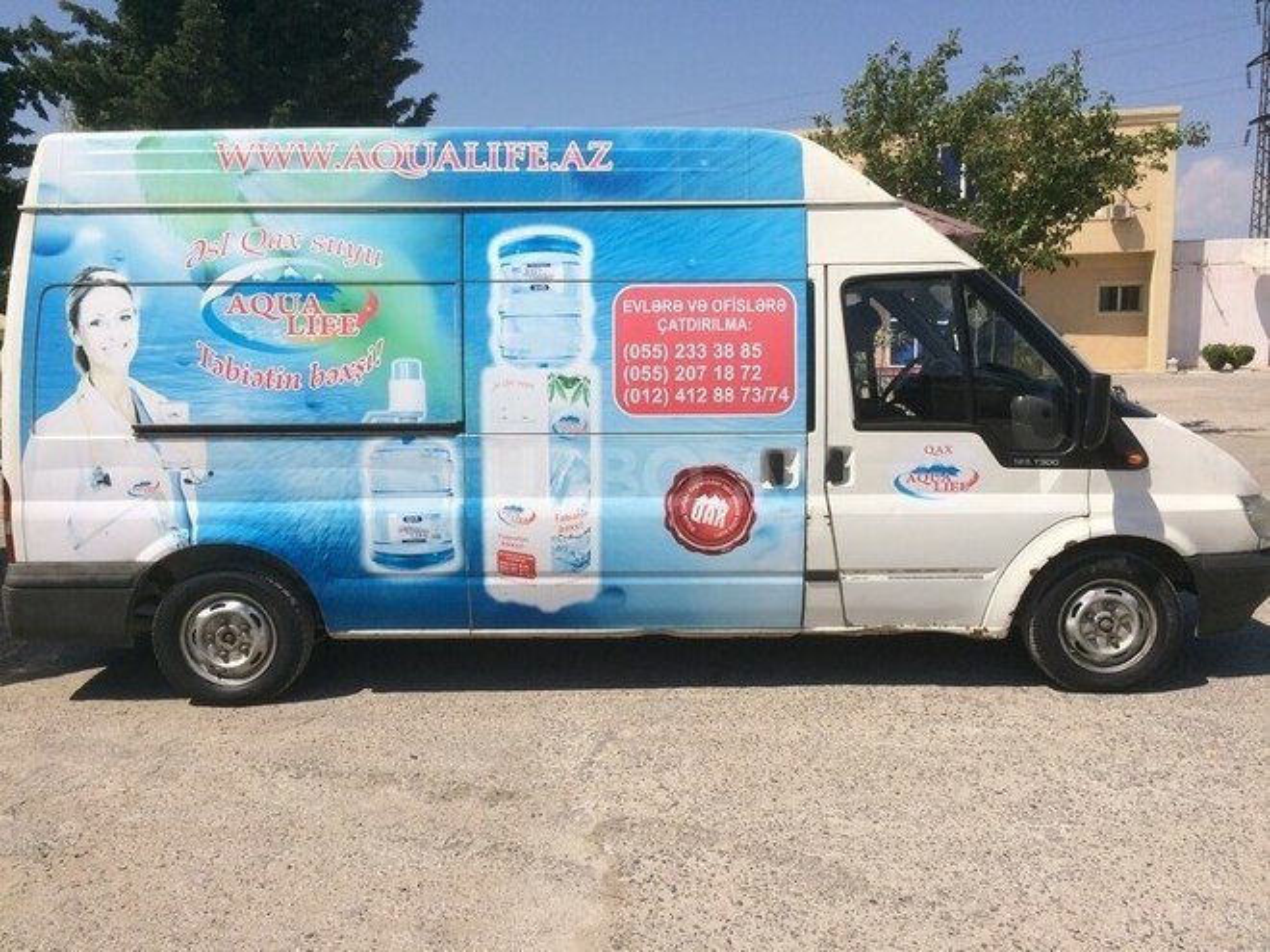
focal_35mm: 29
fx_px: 1064
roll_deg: +0.4
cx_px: 635
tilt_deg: -7.7
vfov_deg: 48.2
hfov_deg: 61.7
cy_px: 476
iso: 32
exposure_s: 1/3731
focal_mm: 4.15
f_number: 2.2
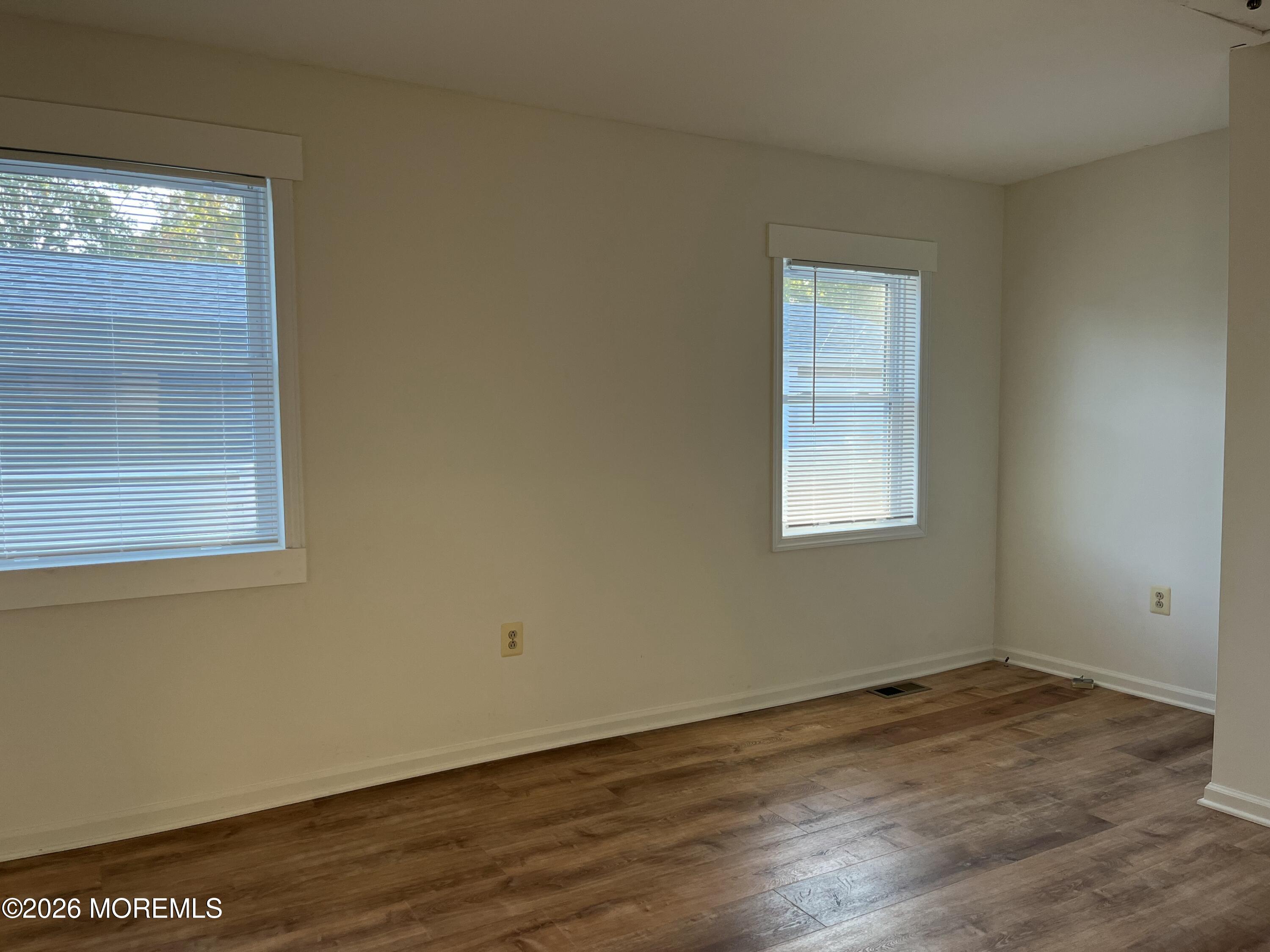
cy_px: 476
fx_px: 954
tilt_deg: -4.1
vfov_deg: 53.1
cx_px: 635
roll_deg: +0.8
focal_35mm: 26
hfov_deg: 67.3
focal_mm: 5.1
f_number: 1.6
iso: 125
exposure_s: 1/120
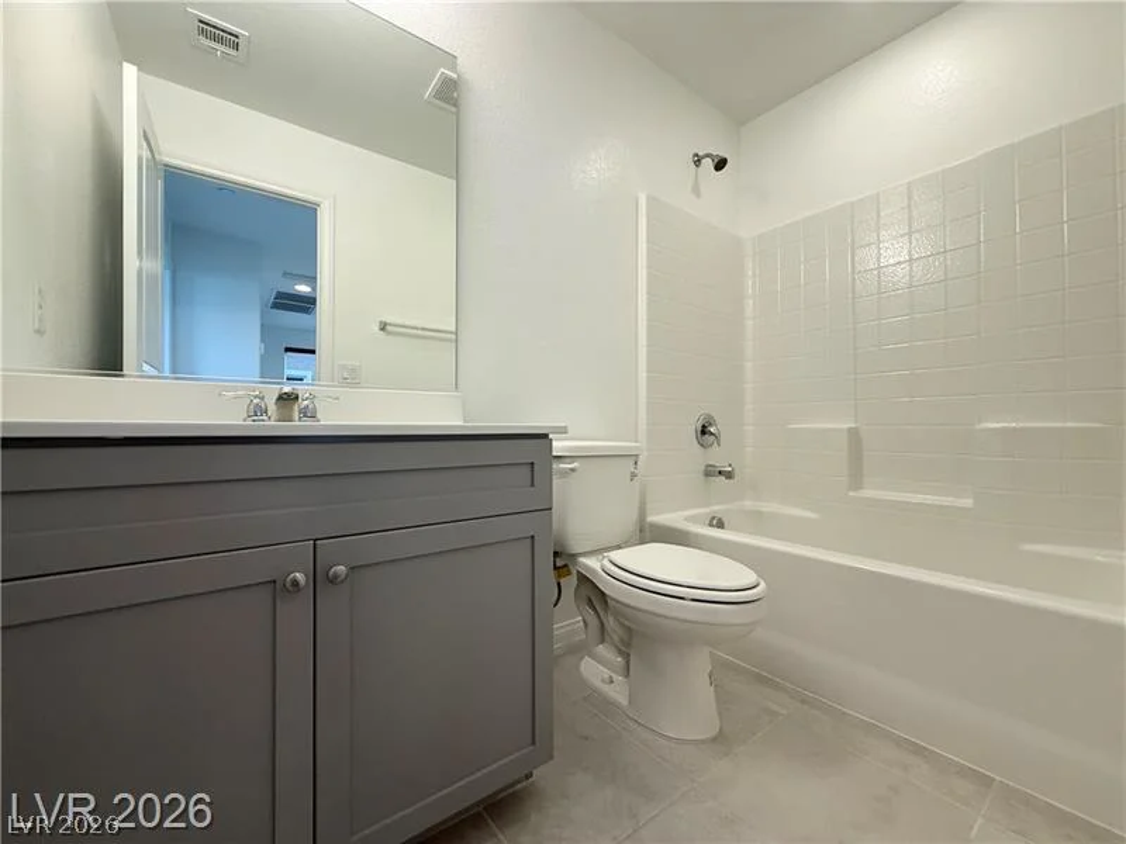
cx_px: 563
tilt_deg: +0.2
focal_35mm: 14
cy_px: 422
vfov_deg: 85.7
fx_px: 455
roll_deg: -0.2
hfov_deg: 102.1
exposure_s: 1/120
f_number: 2.2
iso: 160
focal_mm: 2.22
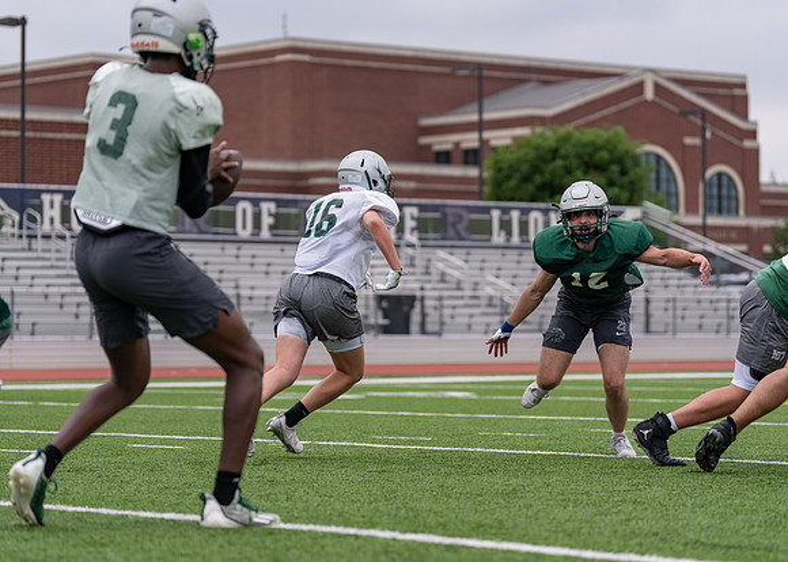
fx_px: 2659
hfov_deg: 16.9
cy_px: 281
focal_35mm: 119
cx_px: 394
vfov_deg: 12.1
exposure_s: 1/2500
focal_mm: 110
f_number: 2.8
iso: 160
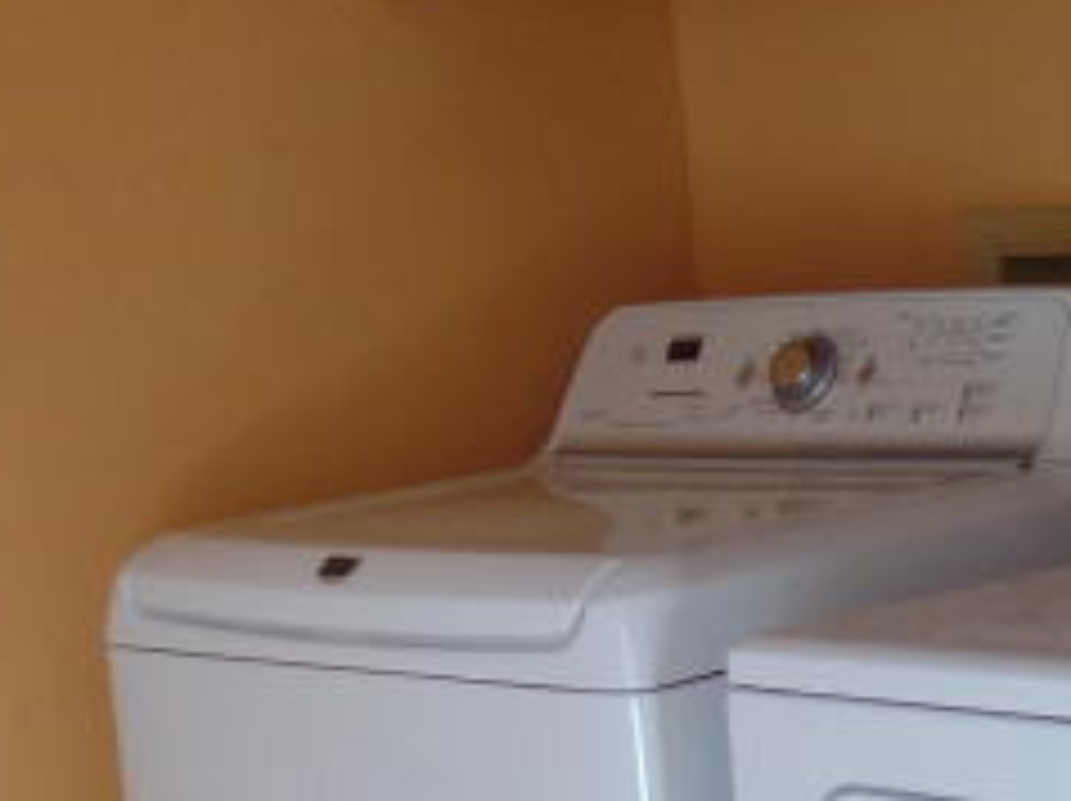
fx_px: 3060
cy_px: 554
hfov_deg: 19.8
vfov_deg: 14.9
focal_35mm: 99
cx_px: 369
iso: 80
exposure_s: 1/30
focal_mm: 4.1
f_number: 2.8
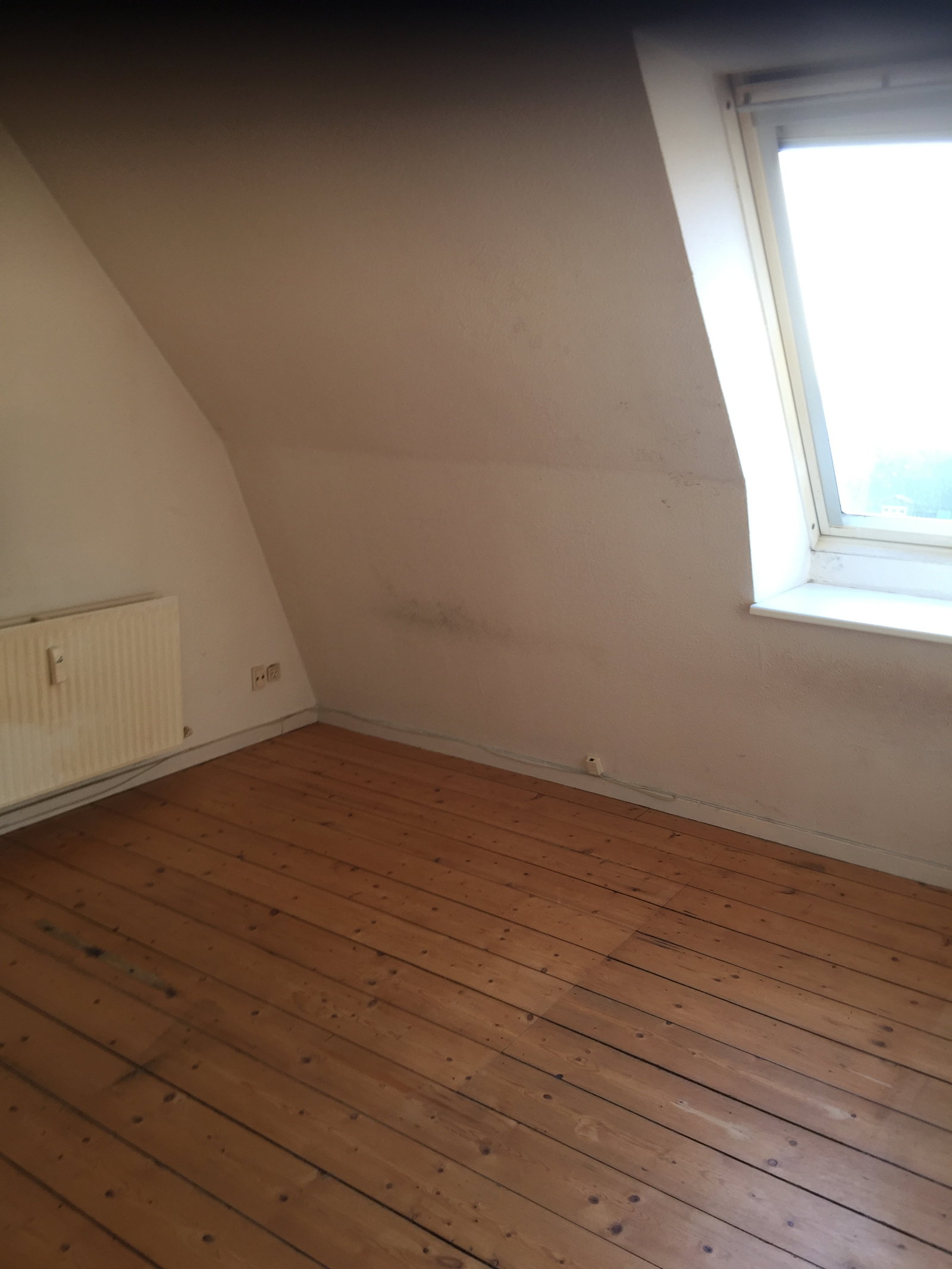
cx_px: 476
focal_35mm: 29
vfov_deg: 61.7
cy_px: 634
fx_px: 1063
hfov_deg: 48.2
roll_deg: -1.8
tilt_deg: -12.6
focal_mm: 4.15
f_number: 2.2
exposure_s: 1/50
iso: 32
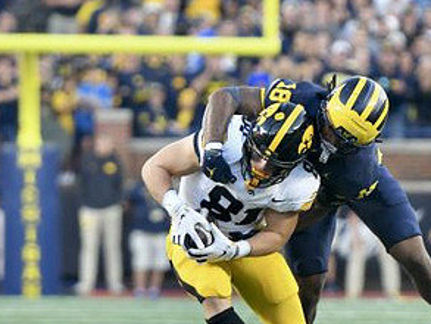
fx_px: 7100
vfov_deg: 2.6
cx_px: 288
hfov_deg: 3.5
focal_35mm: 570
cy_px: 197
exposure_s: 1/1000
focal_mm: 200
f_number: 2.8
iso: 1250
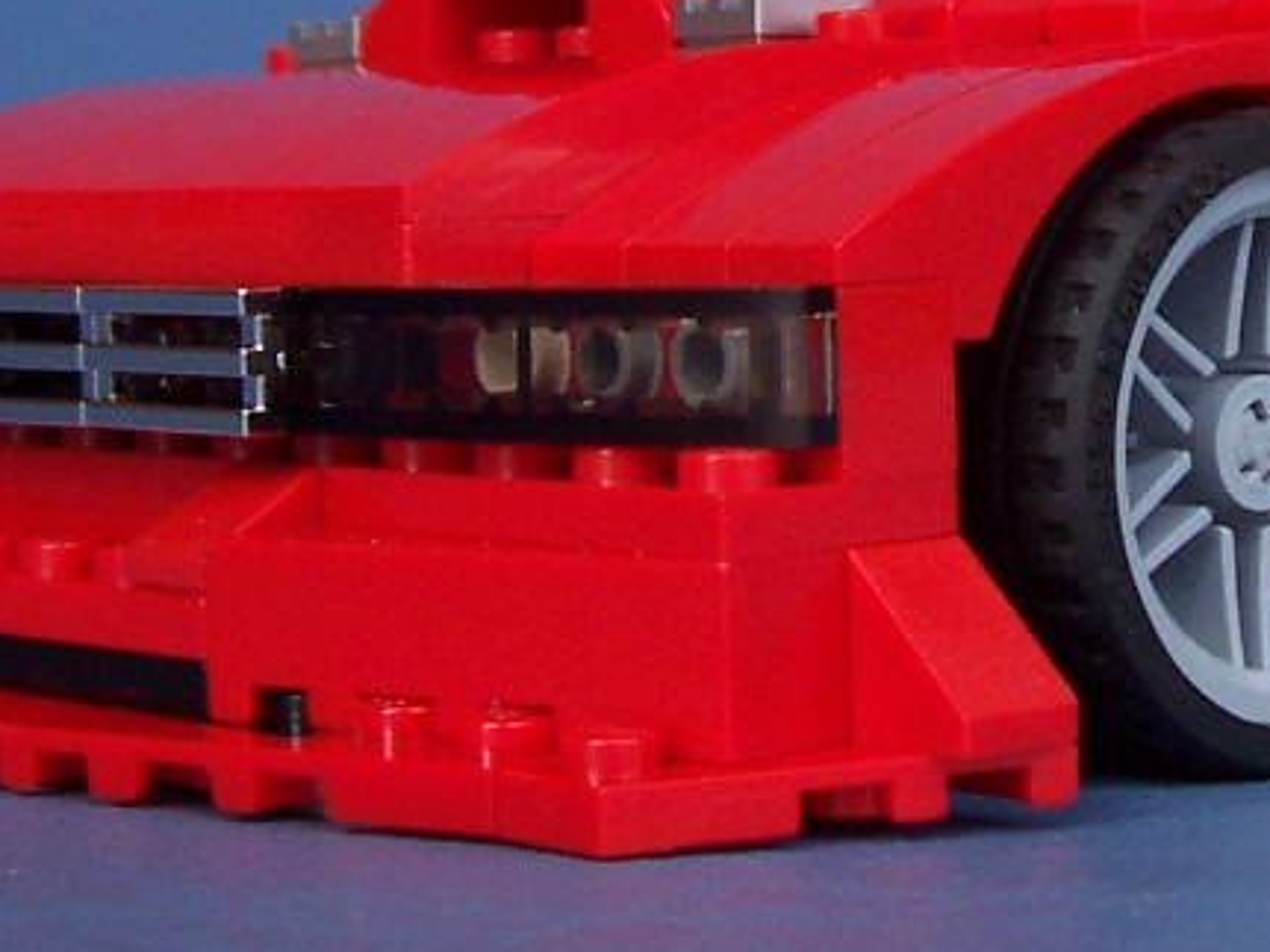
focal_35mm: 103
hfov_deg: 18.8
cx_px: 1102
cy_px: 215
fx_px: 3778
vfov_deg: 14.3
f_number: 2.8
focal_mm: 5.6
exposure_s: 1/350
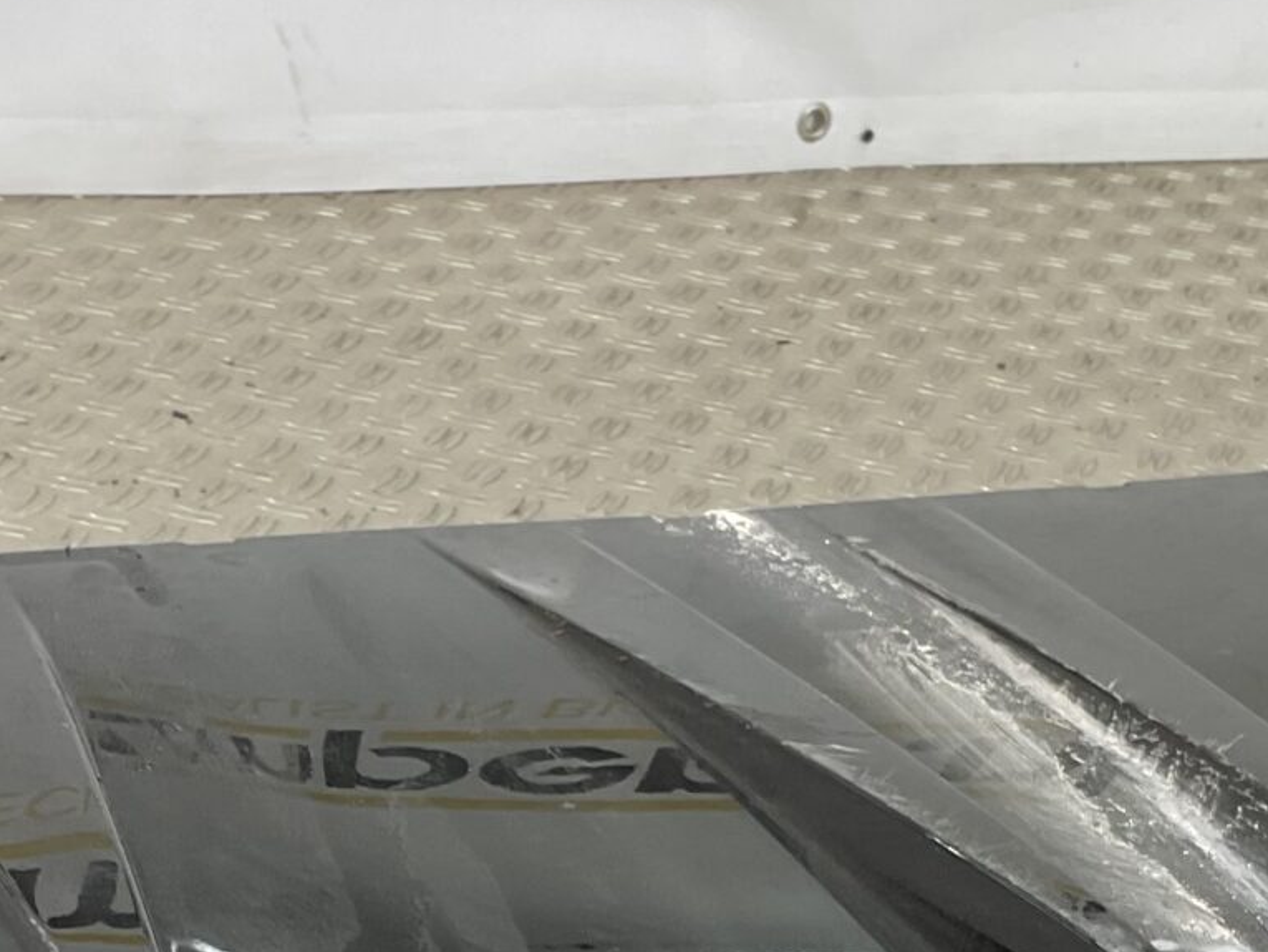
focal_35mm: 97
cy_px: 1037
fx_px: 3554
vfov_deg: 14.9
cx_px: 527
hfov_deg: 20.2
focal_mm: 3
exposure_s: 1/120
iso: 25
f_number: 1.8
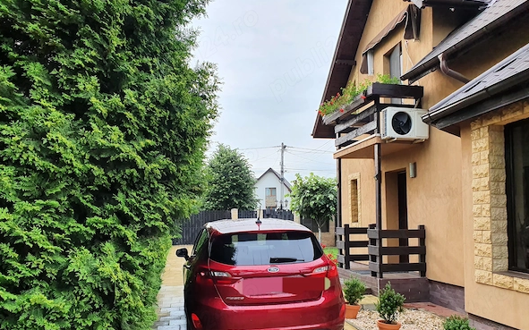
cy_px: 199
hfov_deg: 66.5
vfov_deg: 44.3
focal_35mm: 28
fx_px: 404
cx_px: 263
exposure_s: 1/714
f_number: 2.4
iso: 50
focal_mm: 4.32
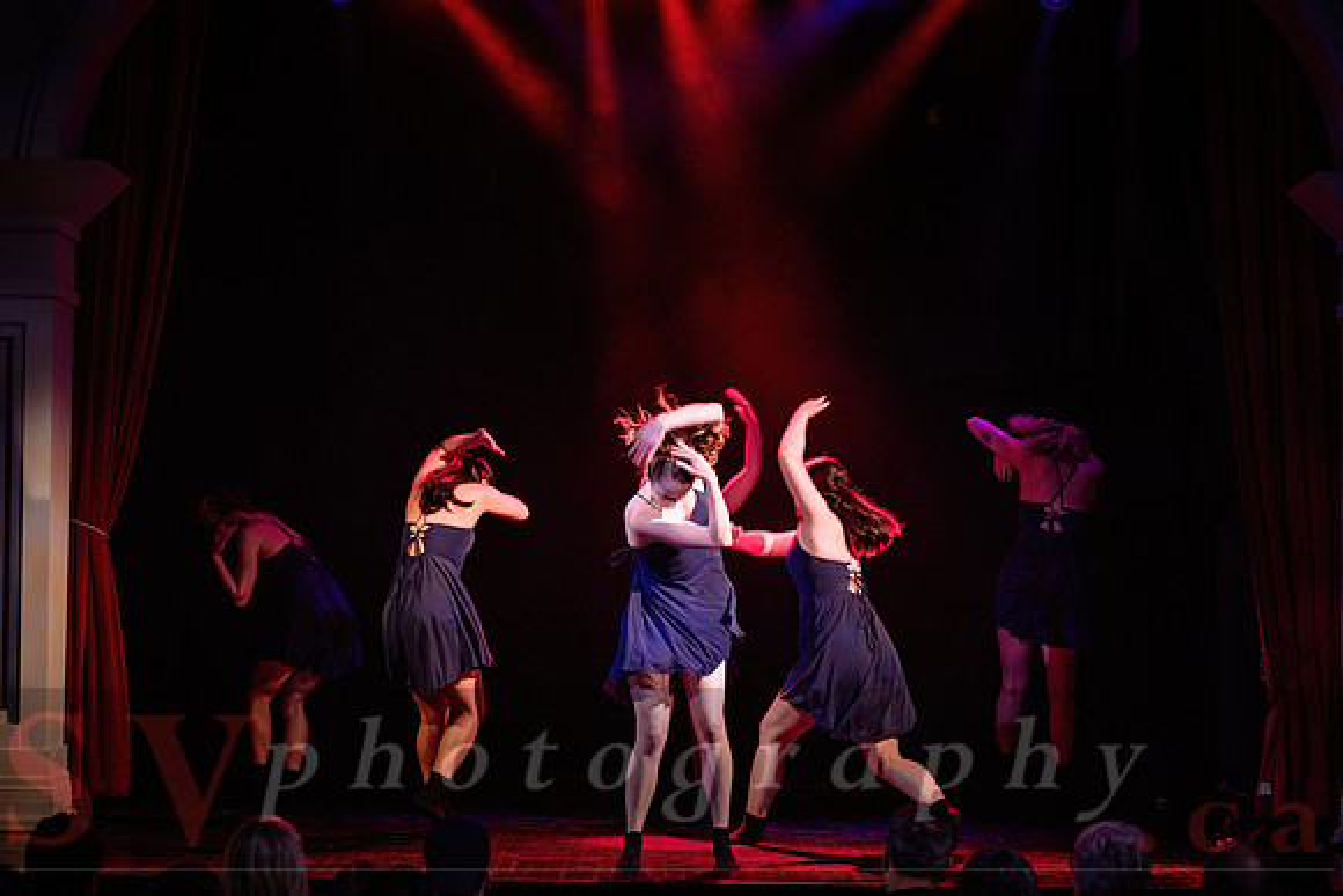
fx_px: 4104
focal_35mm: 110
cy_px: 448
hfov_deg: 18.6
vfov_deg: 12.5
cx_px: 672
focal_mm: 110
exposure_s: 1/200
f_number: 2.8
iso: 1600
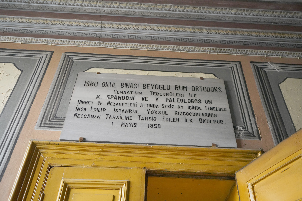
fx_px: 294
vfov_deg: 37.9
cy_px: 100
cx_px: 151
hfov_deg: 54.4
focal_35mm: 35
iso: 4000
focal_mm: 35
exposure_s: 1/160
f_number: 2.8
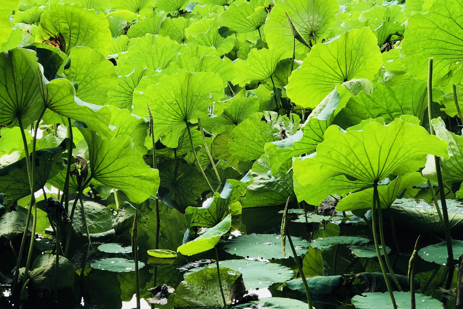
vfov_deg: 17.5
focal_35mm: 78
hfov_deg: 26.0
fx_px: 1003
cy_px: 176
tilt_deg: -11.6
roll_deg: -0.1
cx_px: 212
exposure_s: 1/120
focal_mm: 6.6
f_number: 2.8
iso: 64
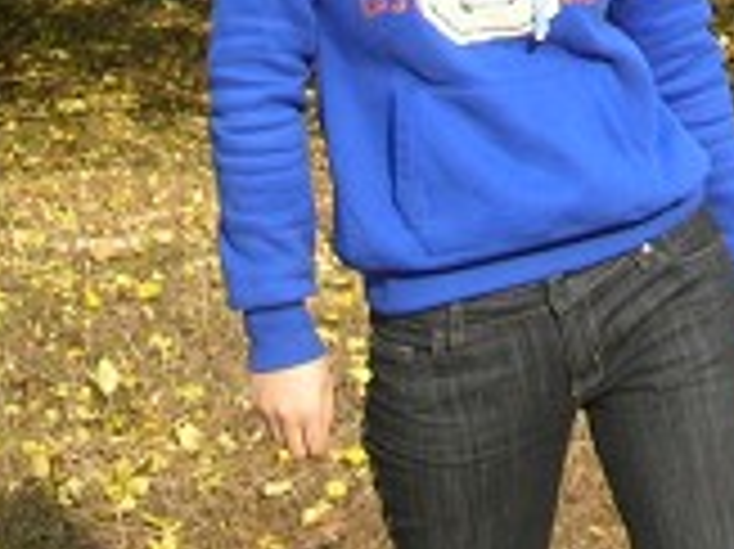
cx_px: 851
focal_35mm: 129
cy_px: -432
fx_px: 2733
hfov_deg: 14.8
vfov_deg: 10.8
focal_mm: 5.8
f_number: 8.5
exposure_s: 1/39.5
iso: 50
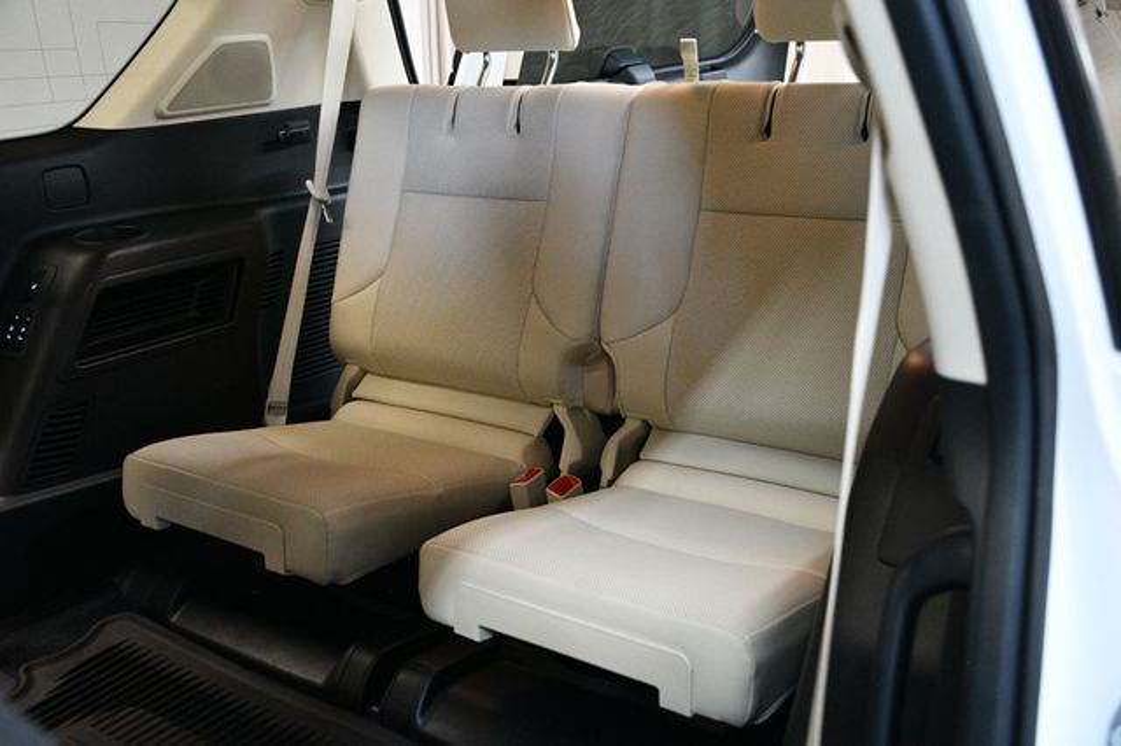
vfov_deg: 36.8
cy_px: 373
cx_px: 560
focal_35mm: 36
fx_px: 1120
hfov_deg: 53.2
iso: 3200
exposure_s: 1/80
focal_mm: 24
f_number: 3.8
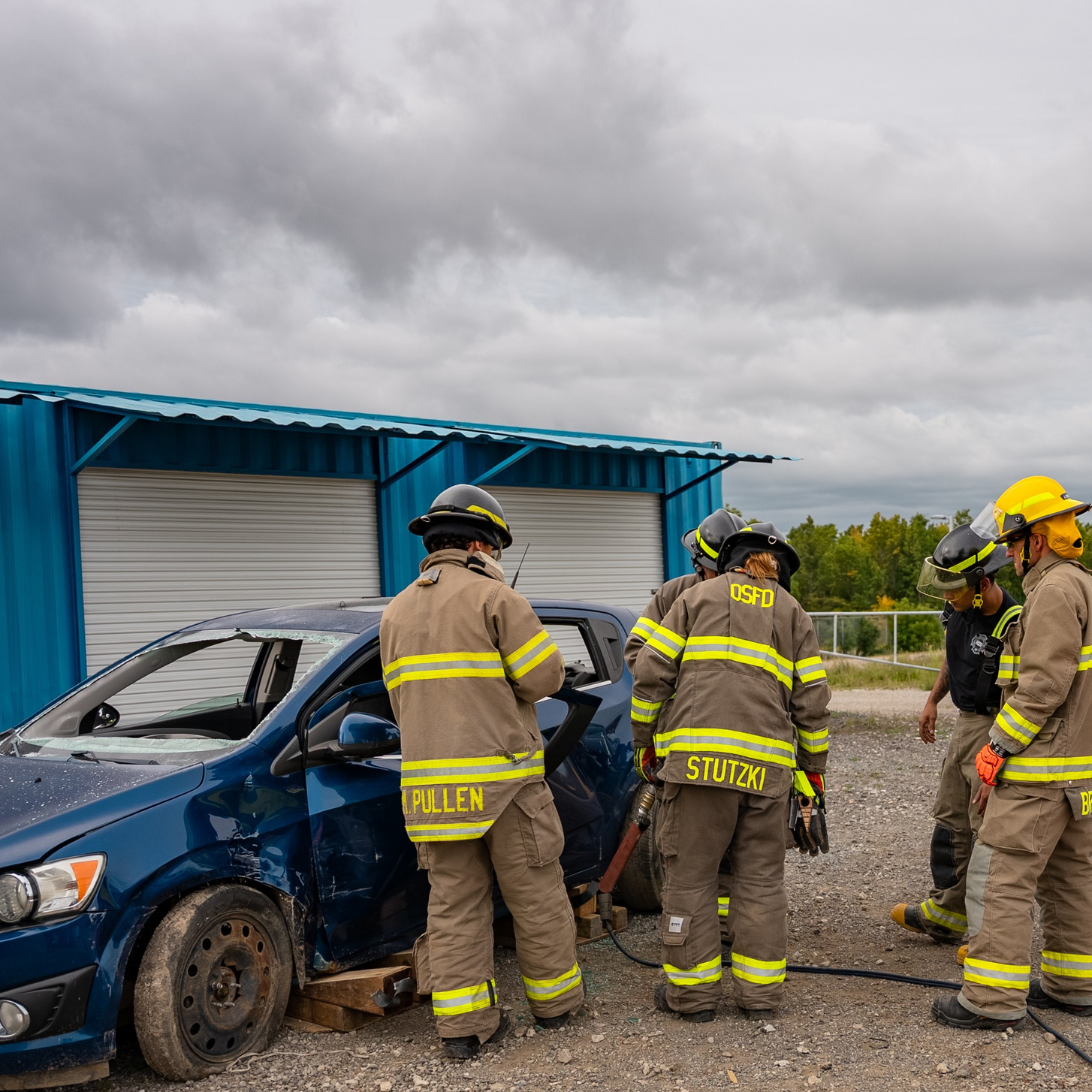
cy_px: 645
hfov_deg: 42.3
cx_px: 714
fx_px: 1392
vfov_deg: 42.7
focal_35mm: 39
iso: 100
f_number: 2.8
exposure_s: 1/1250
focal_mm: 24
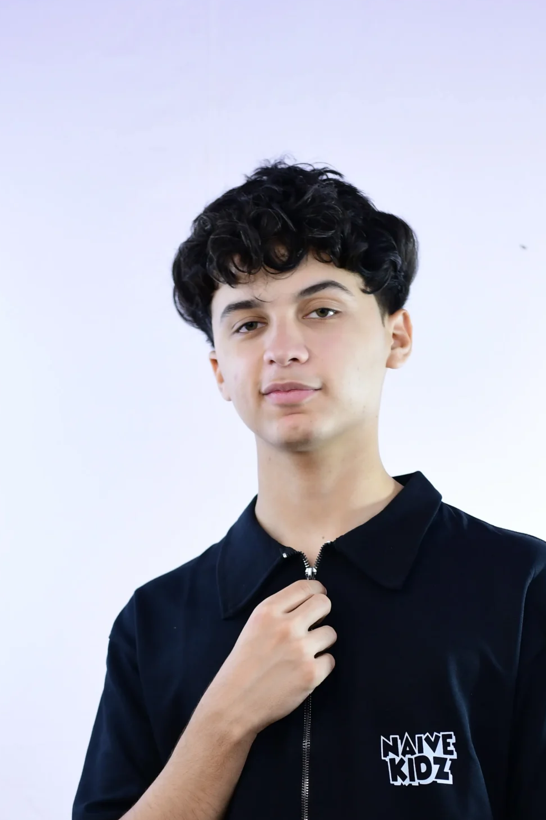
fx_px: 2072
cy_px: 674
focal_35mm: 91
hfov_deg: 15.0
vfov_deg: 22.1
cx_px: 326
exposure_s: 1/80
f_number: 2.8
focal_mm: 35
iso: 320
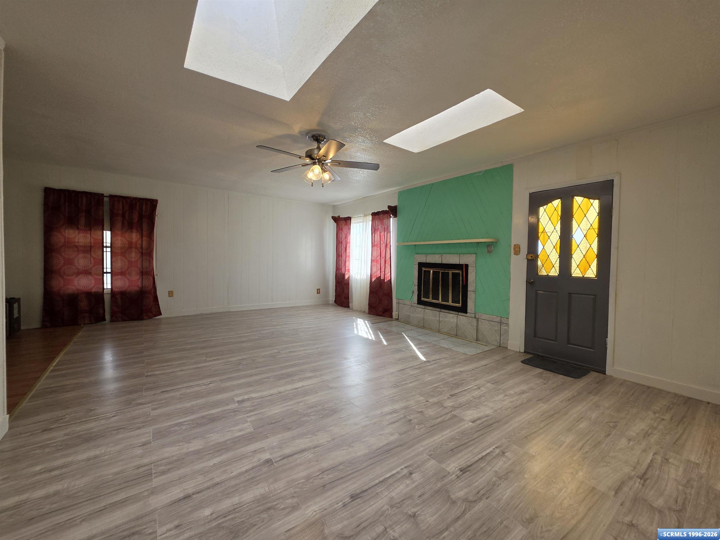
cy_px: 270
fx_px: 270
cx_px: 360
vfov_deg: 89.9
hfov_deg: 106.2
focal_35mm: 13
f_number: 1.9
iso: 40
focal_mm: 2.2
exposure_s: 1/120
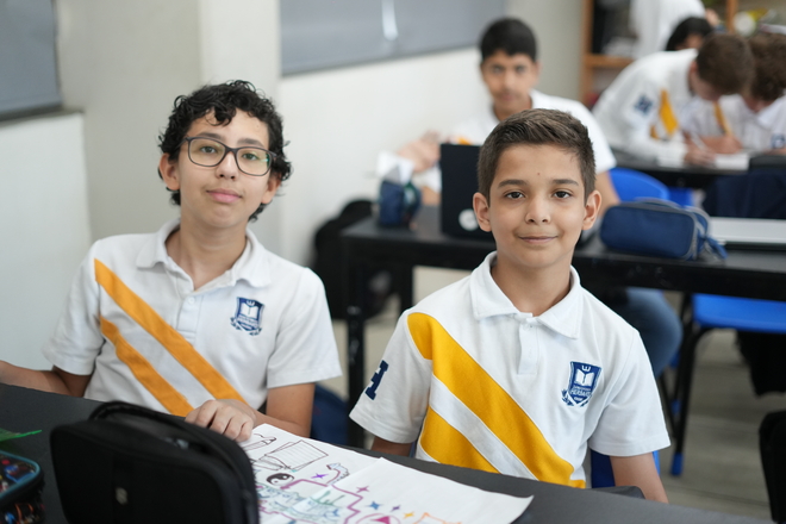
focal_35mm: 50
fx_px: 1092
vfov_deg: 27.0
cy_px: 262
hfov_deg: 39.6
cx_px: 393
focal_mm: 50
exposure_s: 1/640
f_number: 1.8
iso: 1600
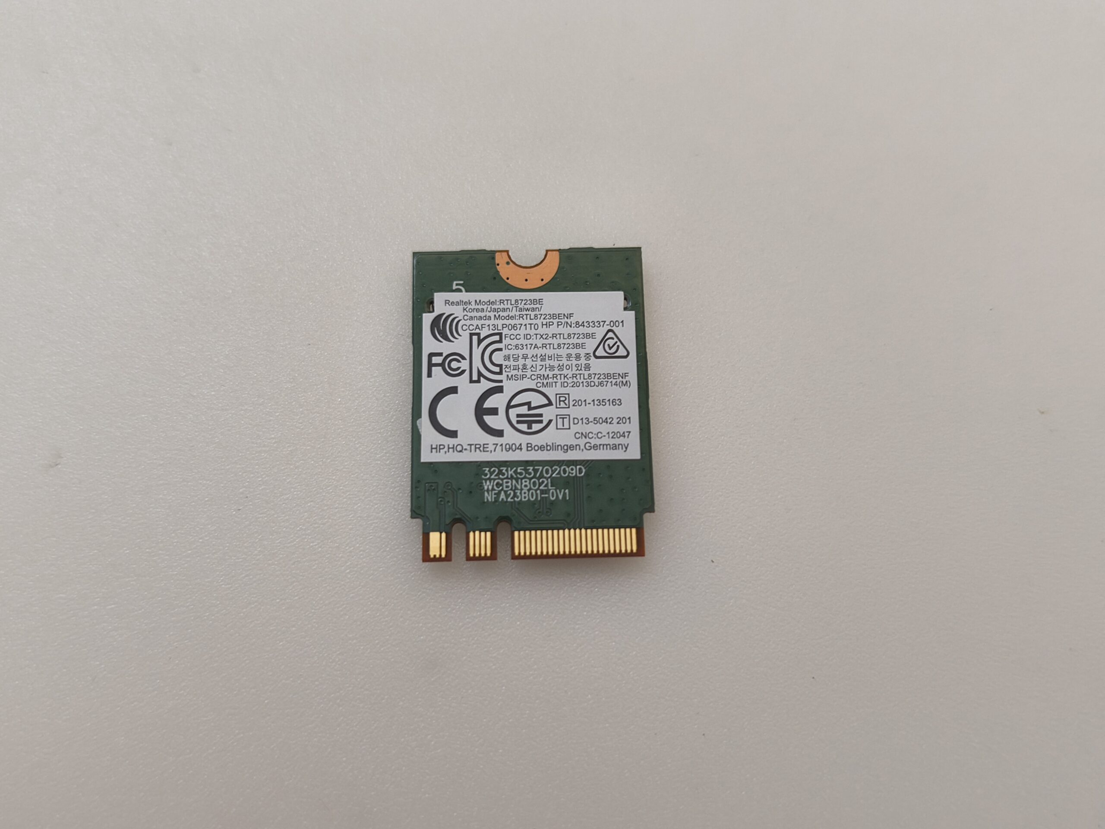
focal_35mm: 35
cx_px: 552
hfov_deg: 52.6
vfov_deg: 40.7
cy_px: 414
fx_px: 1117
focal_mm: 6.57
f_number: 1.6
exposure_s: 1/50
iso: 320
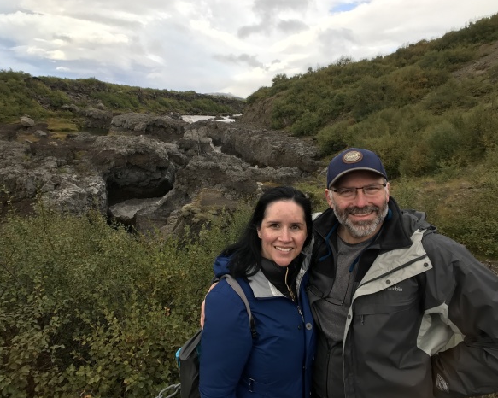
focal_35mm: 30
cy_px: 196
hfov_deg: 58.8
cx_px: 238
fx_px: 442
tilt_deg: -15.0
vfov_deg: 48.5
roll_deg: -4.3
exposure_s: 1/443
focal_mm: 3.99
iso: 20
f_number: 1.8
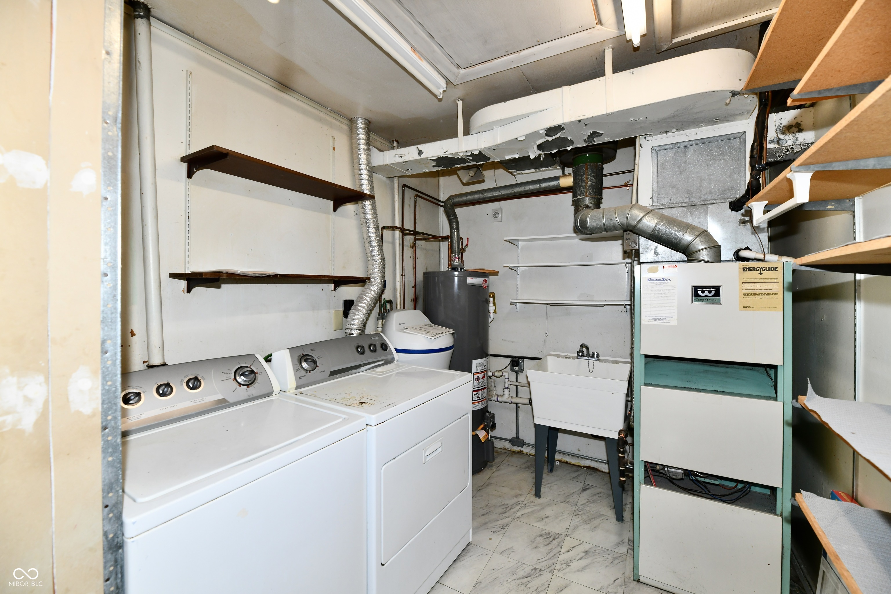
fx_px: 346
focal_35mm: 14
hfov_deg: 104.3
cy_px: 297
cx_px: 446
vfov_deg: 81.2
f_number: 6.3
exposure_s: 1/60
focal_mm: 14
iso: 640
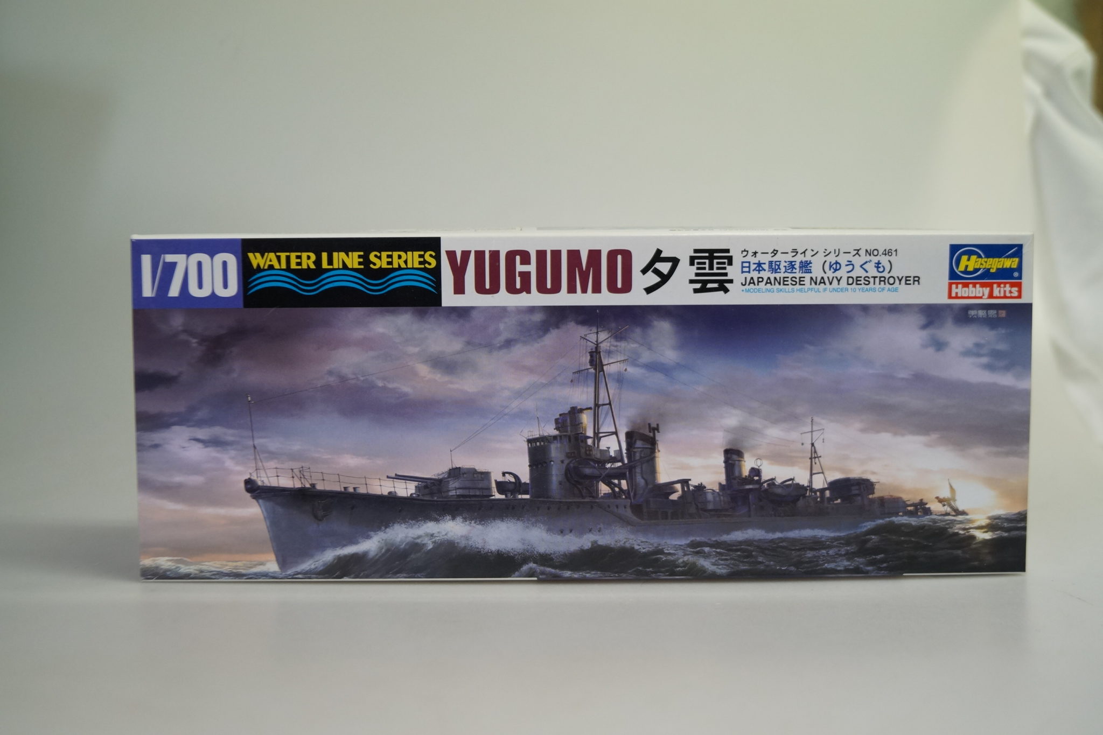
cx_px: 552
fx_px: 1195
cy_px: 368
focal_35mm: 39
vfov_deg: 34.2
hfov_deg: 49.6
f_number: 4.5
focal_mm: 26
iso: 640
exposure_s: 1/160
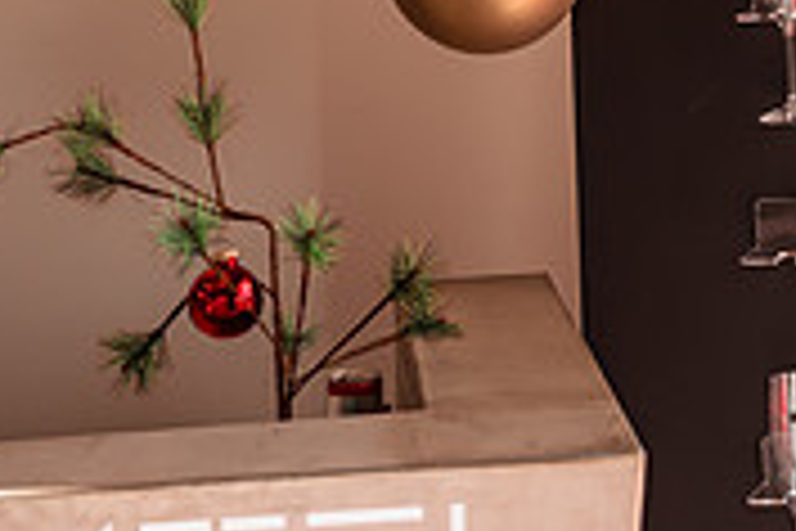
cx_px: 733
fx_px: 2543
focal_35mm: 115
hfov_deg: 17.5
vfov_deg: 11.5
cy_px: -205
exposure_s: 1/800
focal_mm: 35
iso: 320
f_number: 1.8
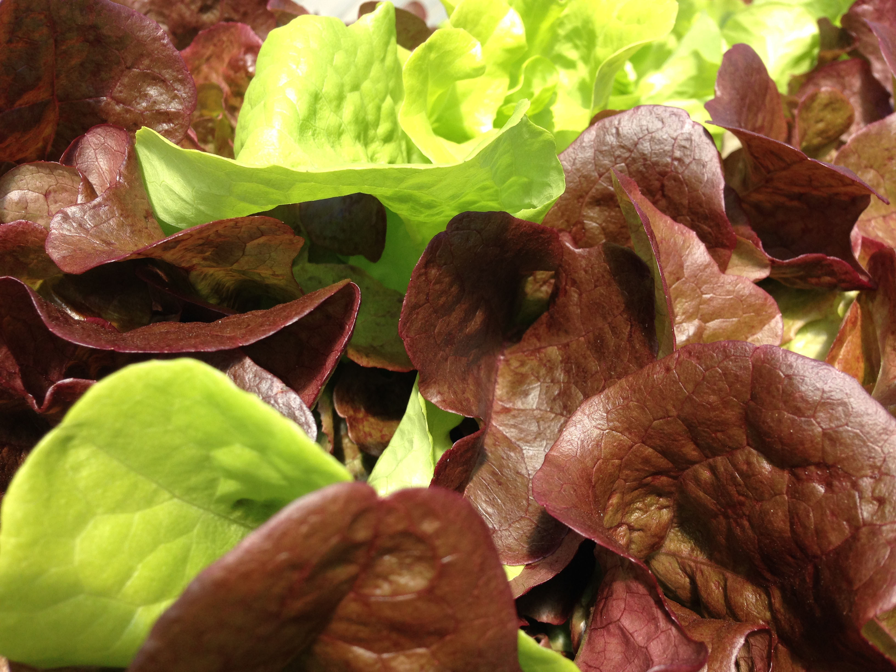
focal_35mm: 33
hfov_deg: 55.4
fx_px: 854
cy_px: 336
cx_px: 448
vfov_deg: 42.9
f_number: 2.4
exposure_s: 1/559
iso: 50
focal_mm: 4.12
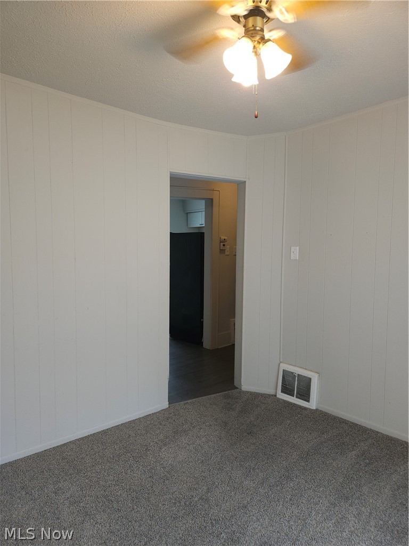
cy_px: 273
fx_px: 362
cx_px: 204
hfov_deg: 58.9
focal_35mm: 23
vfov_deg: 73.9
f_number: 1.8
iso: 100
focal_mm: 5.4
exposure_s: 1/60
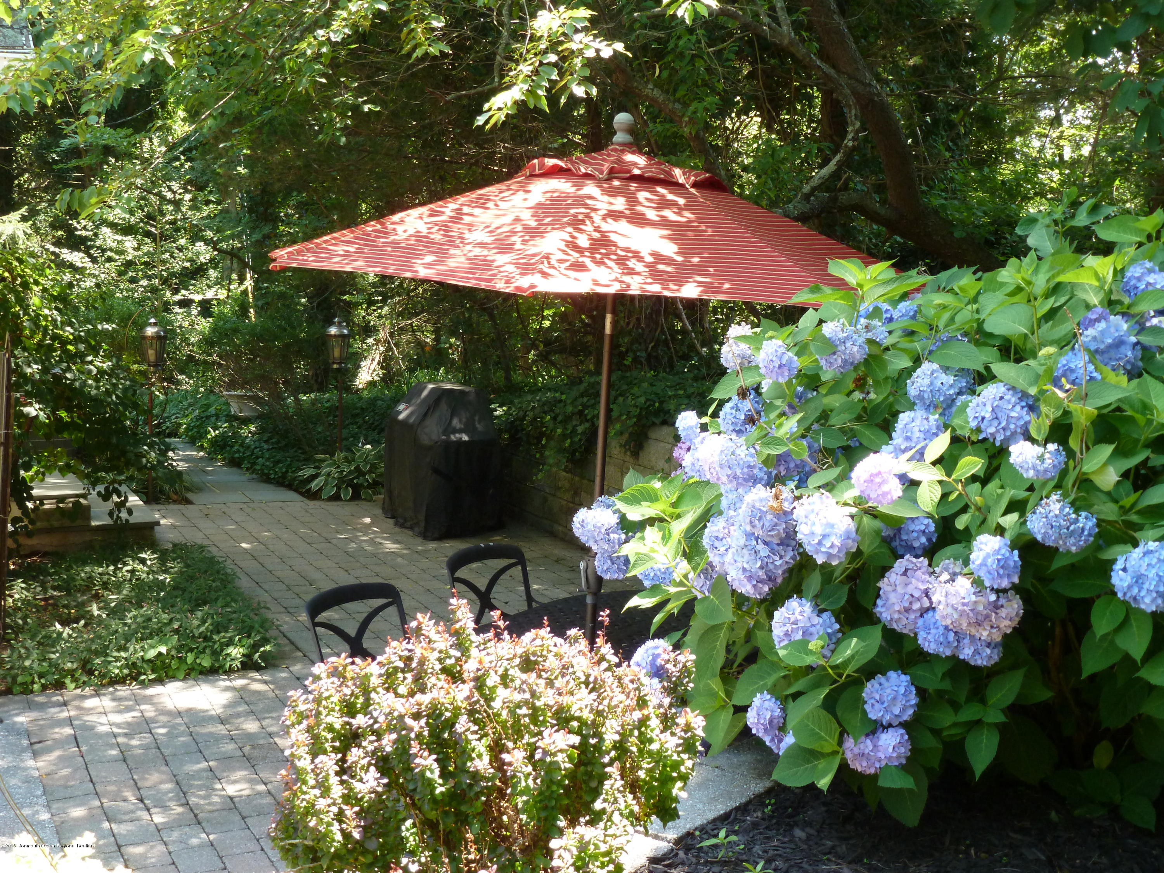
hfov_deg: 42.1
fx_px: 1513
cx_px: 582
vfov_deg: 32.2
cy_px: 436
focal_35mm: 45
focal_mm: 8
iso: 200
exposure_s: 1/60
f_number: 4
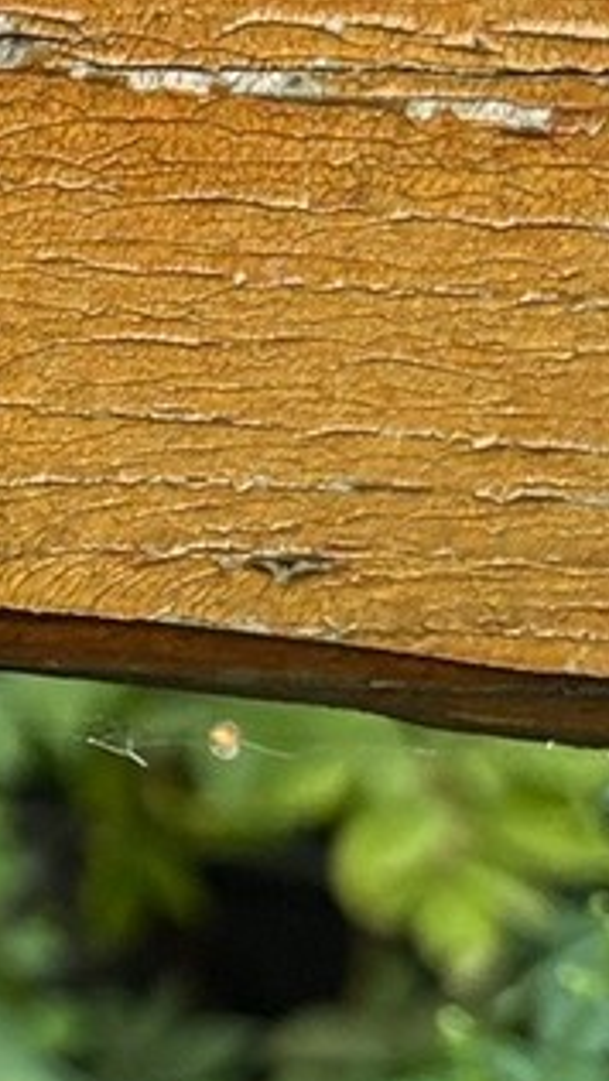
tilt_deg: -20.4
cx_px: -1026
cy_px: 298
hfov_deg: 8.3
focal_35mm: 129
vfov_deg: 16.6
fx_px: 3699
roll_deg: -2.1
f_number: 1.6
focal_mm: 5.96
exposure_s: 1/95
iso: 125
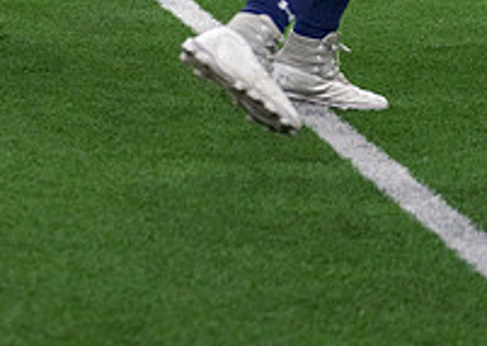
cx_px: 7
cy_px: -143
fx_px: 2928
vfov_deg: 6.7
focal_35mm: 212
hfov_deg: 9.4
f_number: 2.8
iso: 1600
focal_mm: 70
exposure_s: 1/1000
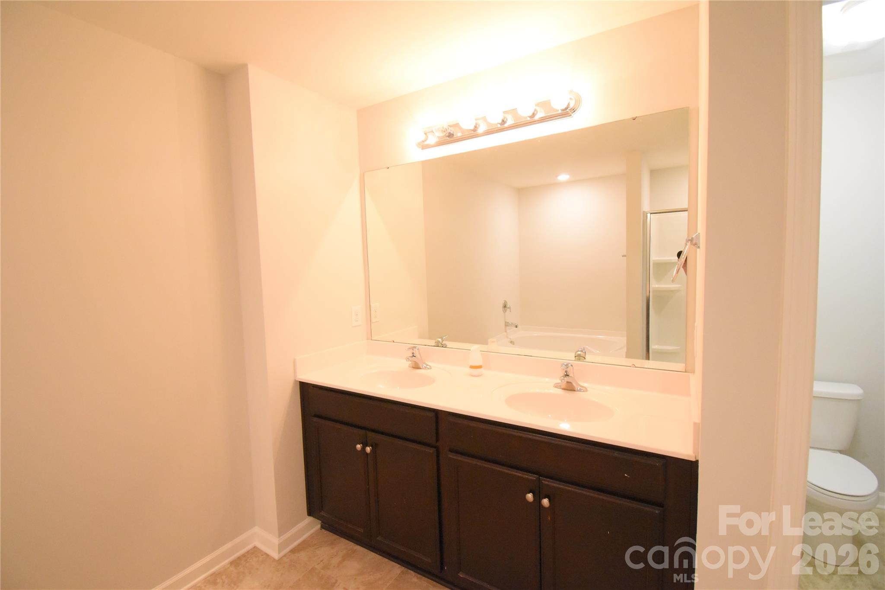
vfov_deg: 77.3
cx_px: 442
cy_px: 295
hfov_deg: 100.4
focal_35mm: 15
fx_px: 369
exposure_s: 1/125
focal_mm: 10
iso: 4000
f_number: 4.5
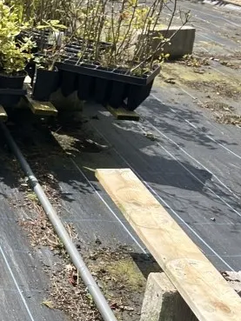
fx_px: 705
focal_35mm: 76
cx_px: -107
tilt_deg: -24.3
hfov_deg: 17.6
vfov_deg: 25.6
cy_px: 201
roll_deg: -3.9
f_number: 1.6
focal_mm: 5.1
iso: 50
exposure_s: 1/2309
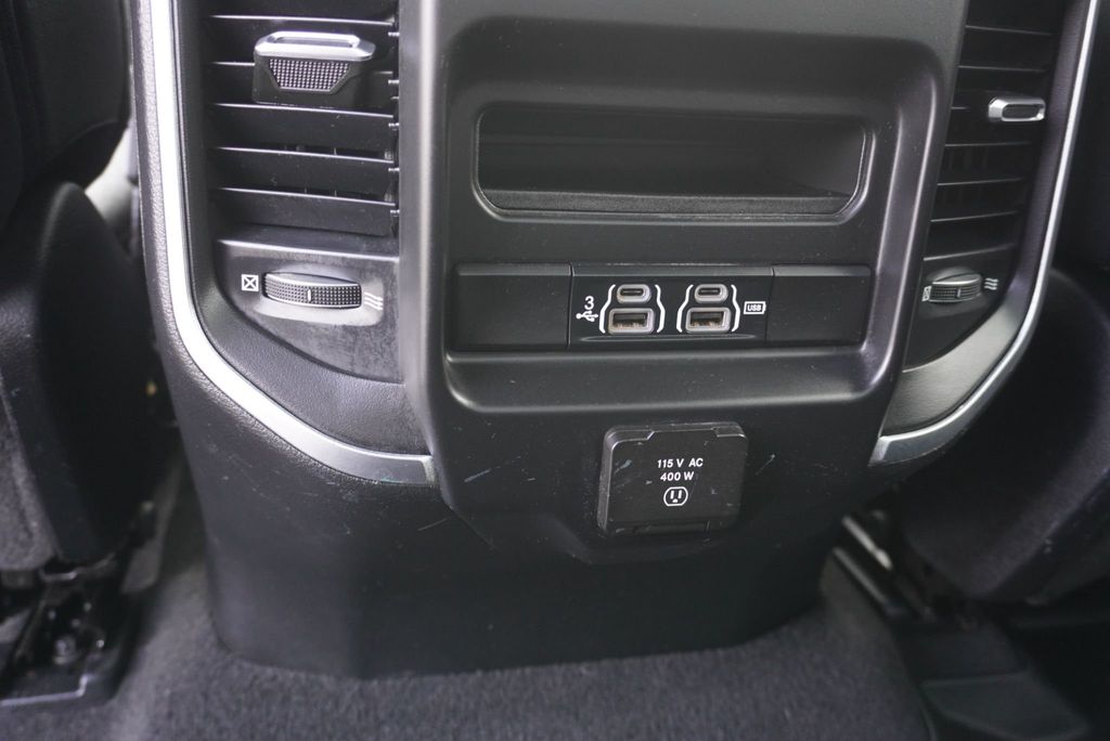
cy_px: 370
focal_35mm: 32
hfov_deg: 59.5
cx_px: 555
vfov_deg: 41.8
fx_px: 972
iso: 1250
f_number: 4
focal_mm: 21
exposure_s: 1/60
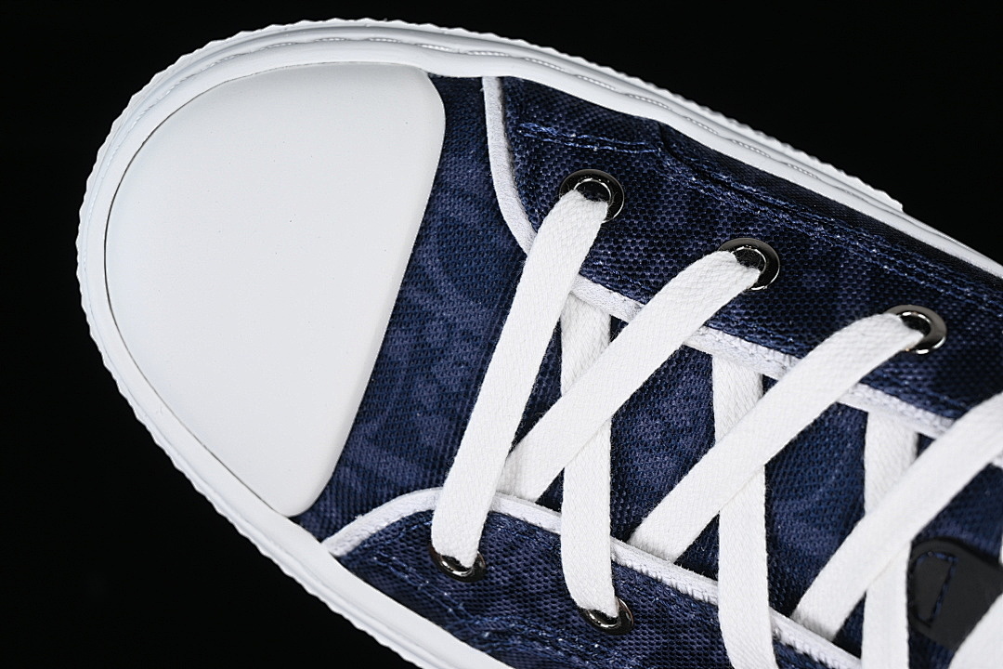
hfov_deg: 27.0
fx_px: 2089
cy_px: 334
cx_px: 502
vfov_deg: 18.2
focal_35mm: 75
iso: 160
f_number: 6.3
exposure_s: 1/60
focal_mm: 50
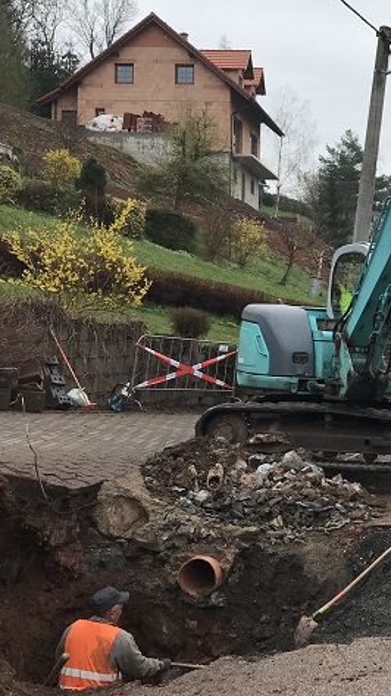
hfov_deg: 22.0
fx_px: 959
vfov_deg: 39.8
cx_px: 414
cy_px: 298
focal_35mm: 52
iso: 20
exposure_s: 1/894
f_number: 1.8
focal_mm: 3.99
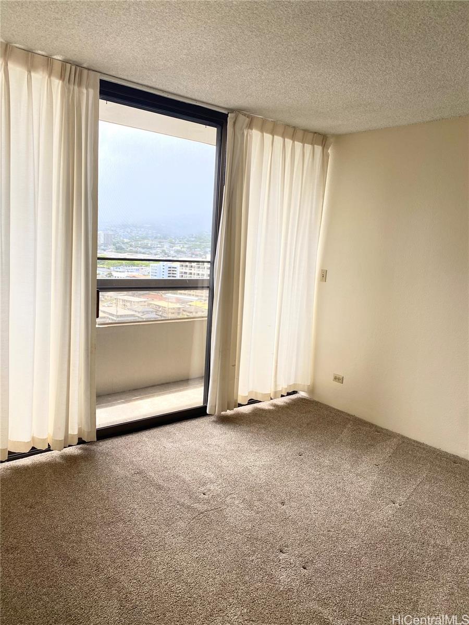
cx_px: 234
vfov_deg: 67.3
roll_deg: -3.6
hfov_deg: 53.1
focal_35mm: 26
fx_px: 470
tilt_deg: -9.0
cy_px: 312
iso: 32
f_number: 1.8
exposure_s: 1/198
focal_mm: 4.25
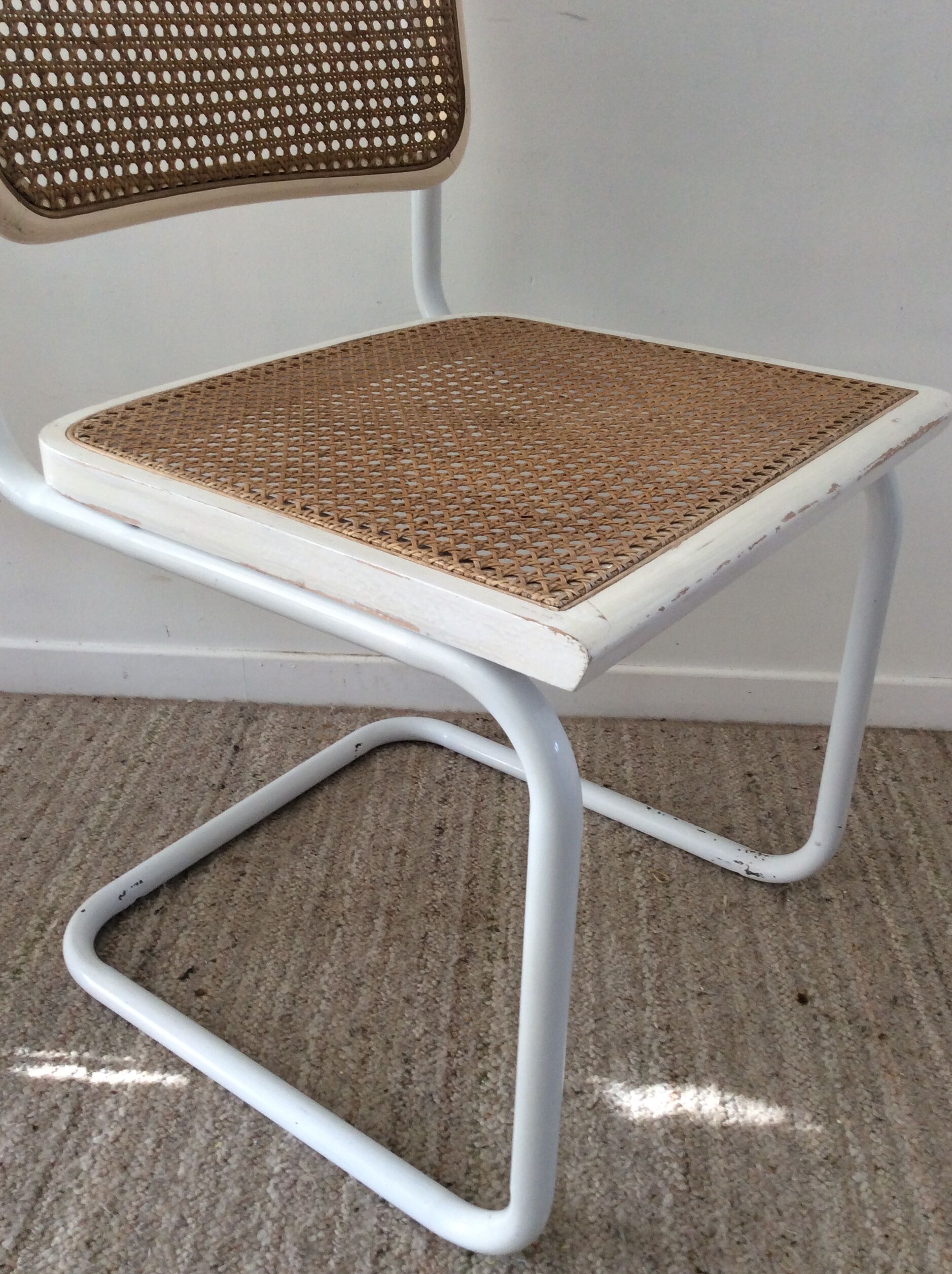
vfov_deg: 55.4
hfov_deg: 42.8
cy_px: 653
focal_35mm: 33
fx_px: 1213
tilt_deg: -28.5
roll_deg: -0.8
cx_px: 483
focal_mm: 3.3
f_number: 2.4
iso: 50
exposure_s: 1/25
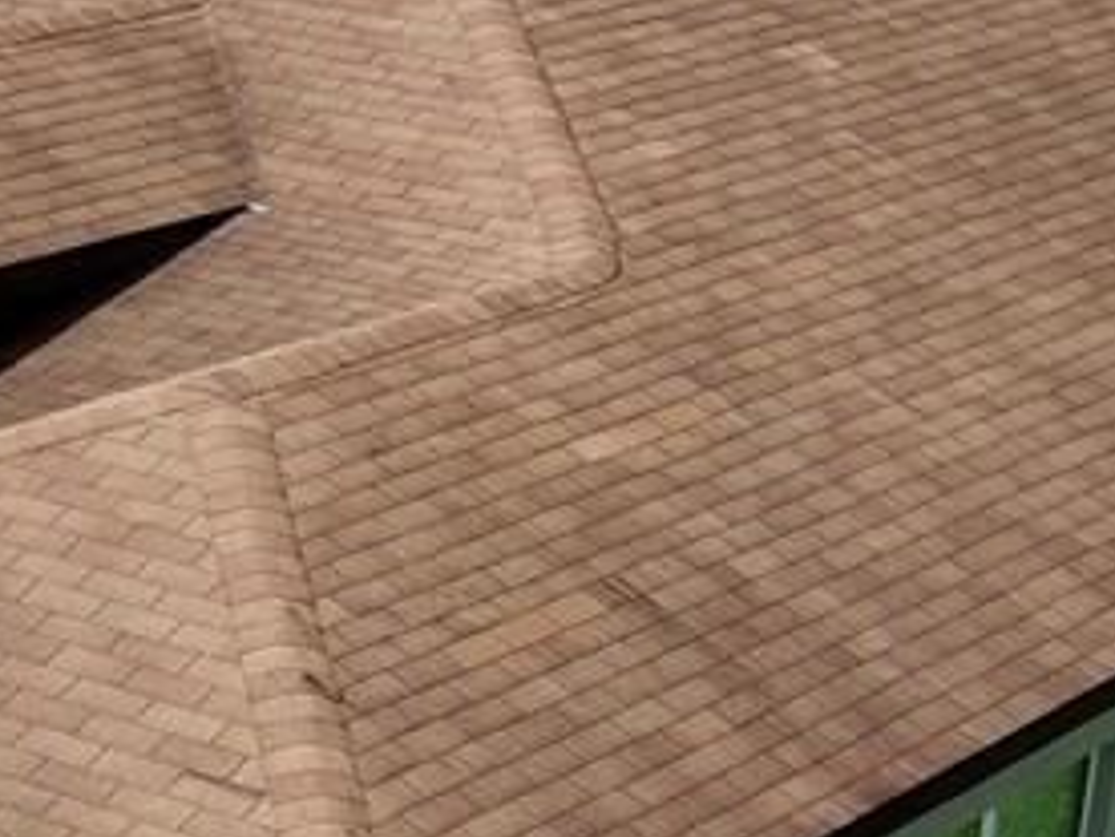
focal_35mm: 116
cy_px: 958
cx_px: -178
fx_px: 3736
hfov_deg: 16.4
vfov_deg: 12.5
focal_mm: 3.61
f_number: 2.8
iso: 100
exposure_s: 1/944
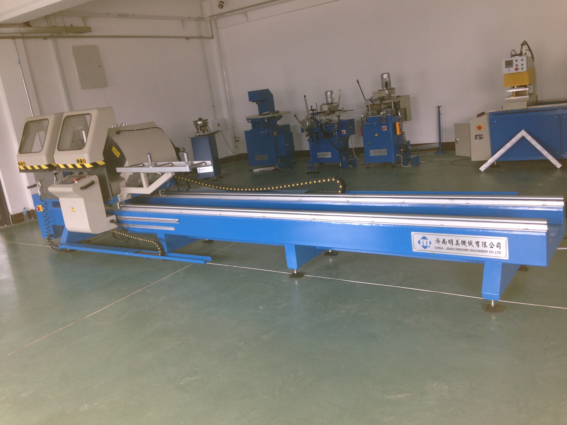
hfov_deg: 55.4
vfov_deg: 42.9
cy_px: 212
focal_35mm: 33
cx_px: 284
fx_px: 540
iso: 50
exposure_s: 1/23
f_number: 2.4
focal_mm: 4.12
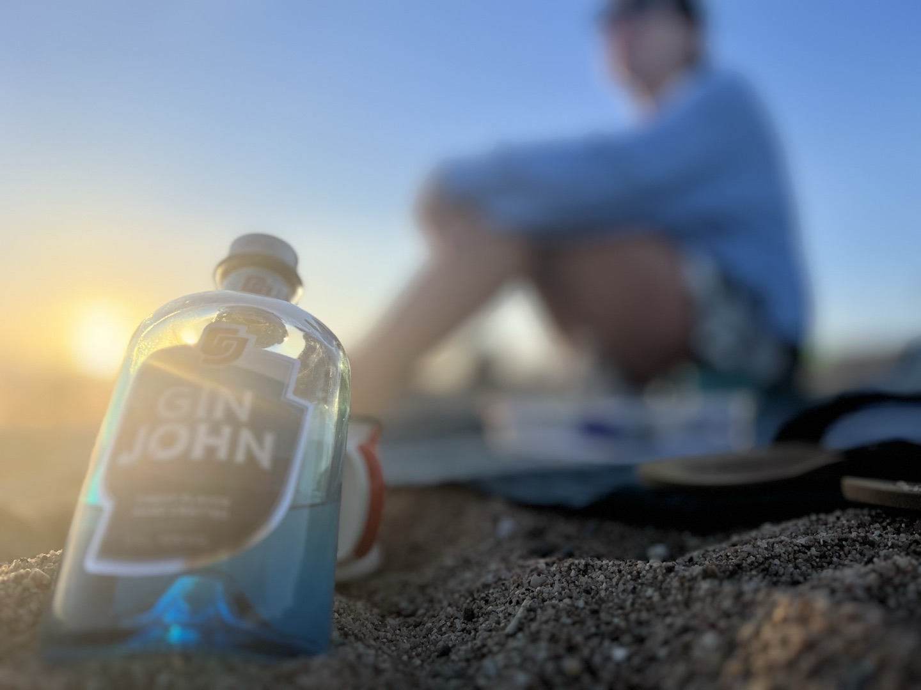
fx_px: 692
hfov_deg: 67.3
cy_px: 345
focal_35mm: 26
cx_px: 460
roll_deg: -0.7
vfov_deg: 53.1
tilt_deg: +5.3
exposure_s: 1/6579
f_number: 1.5
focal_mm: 5.7
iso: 50
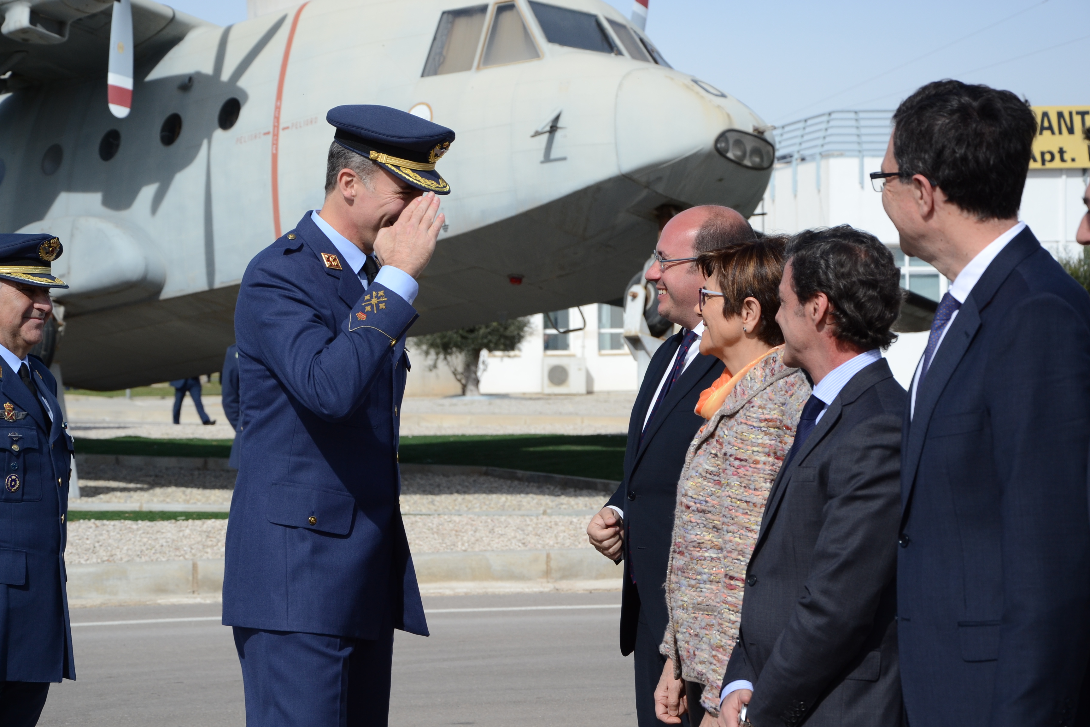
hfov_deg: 20.6
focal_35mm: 99
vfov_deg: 13.8
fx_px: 2997
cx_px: 545
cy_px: 364
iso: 200
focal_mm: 66
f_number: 7.1
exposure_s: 1/800
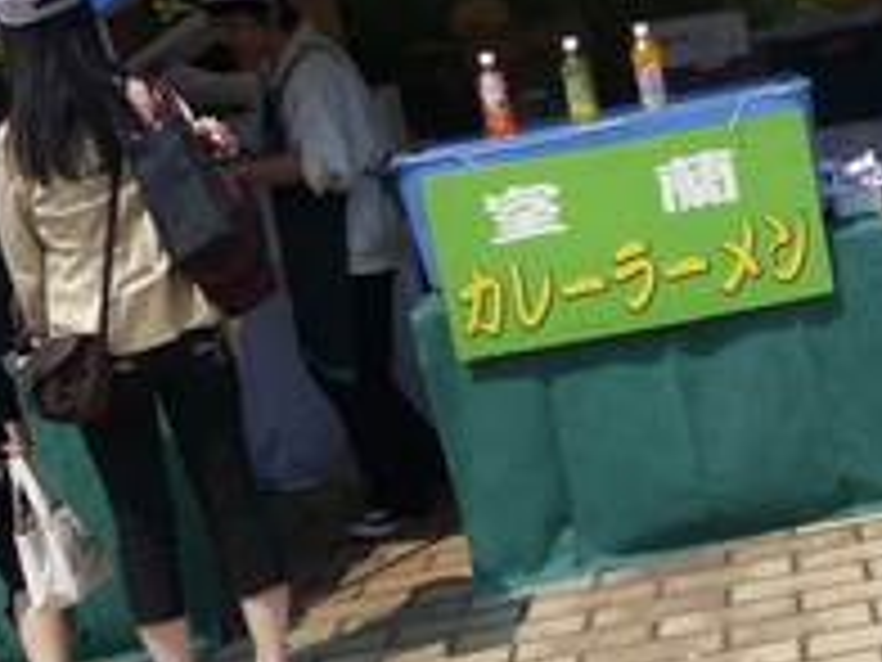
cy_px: 308
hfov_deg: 22.0
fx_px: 2242
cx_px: 698
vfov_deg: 16.8
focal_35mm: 88
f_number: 8
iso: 160
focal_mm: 5
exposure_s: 1/500
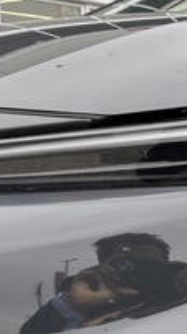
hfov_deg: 20.1
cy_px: 157
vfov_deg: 36.0
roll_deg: +1.4
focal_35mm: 58
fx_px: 512
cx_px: 180
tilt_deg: -4.5
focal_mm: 5.96
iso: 50
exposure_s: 1/481
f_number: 1.6
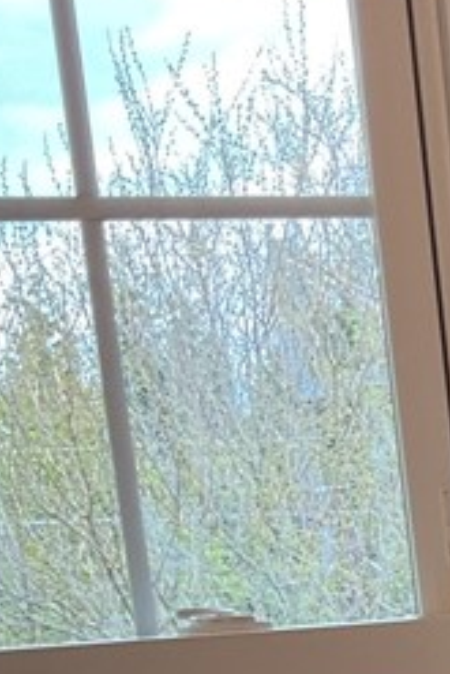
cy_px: 1138
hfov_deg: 10.4
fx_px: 2340
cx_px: 788
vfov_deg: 14.7
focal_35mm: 125
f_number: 1.8
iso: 32
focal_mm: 3
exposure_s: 1/120
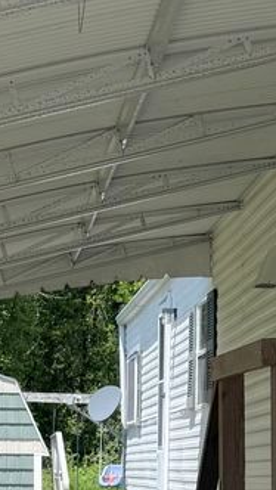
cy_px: 490
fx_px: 1534
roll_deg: +0.1
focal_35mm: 118
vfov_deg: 17.7
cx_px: 188
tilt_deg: -1.8
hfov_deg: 10.3
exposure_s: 1/3413
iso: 80
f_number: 1.78
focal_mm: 6.76
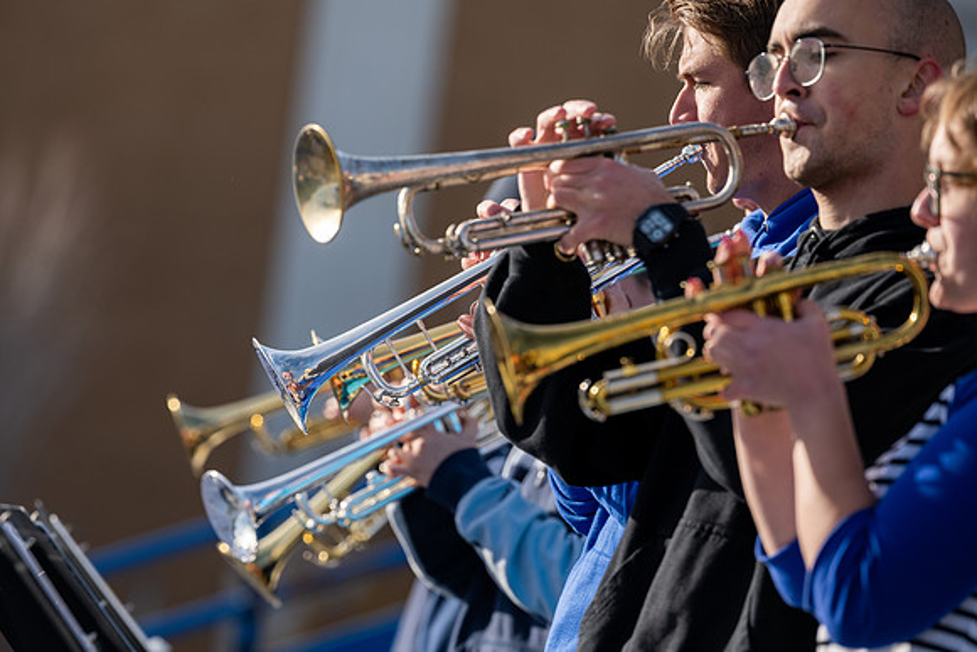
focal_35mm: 250
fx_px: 6775
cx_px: 367
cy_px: 378
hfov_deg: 8.2
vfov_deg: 5.5
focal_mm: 200
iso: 100
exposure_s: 1/1000
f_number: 4
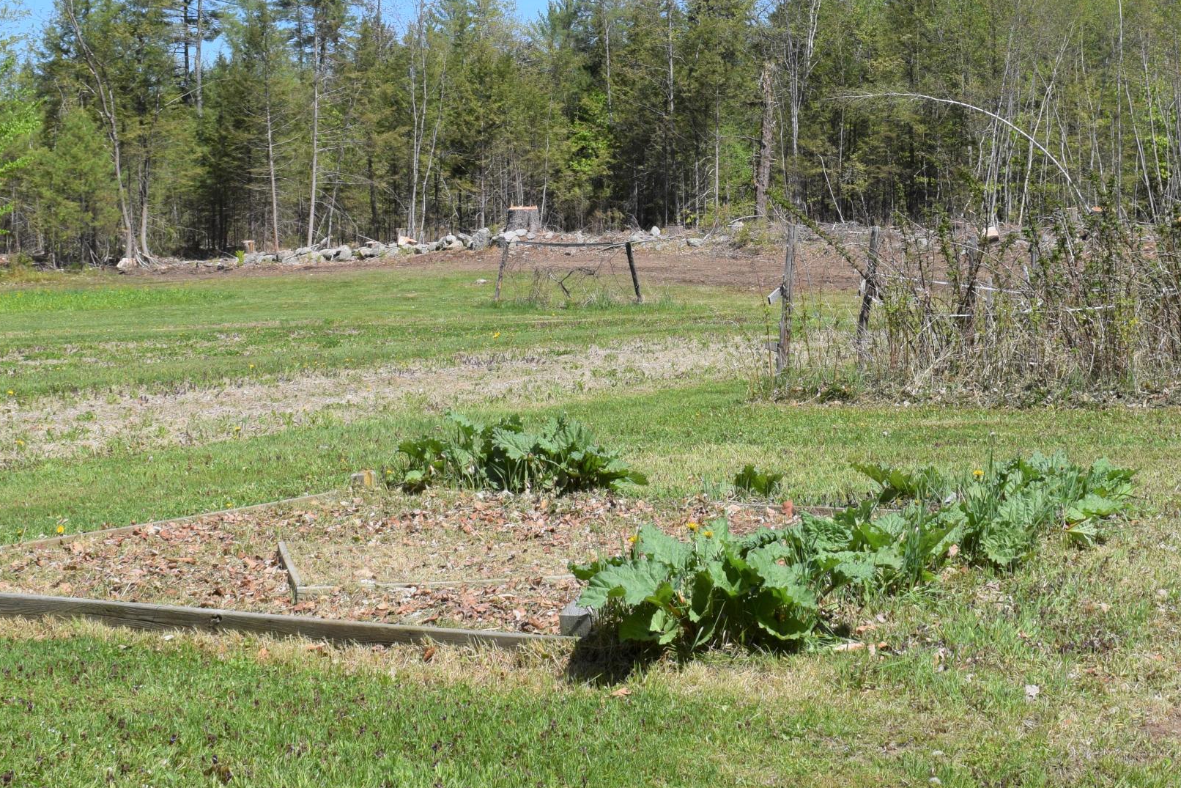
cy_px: 233
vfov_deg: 20.2
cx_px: 725
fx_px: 2198
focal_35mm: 67
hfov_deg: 30.0
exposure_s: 1/400
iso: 200
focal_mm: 24
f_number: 10
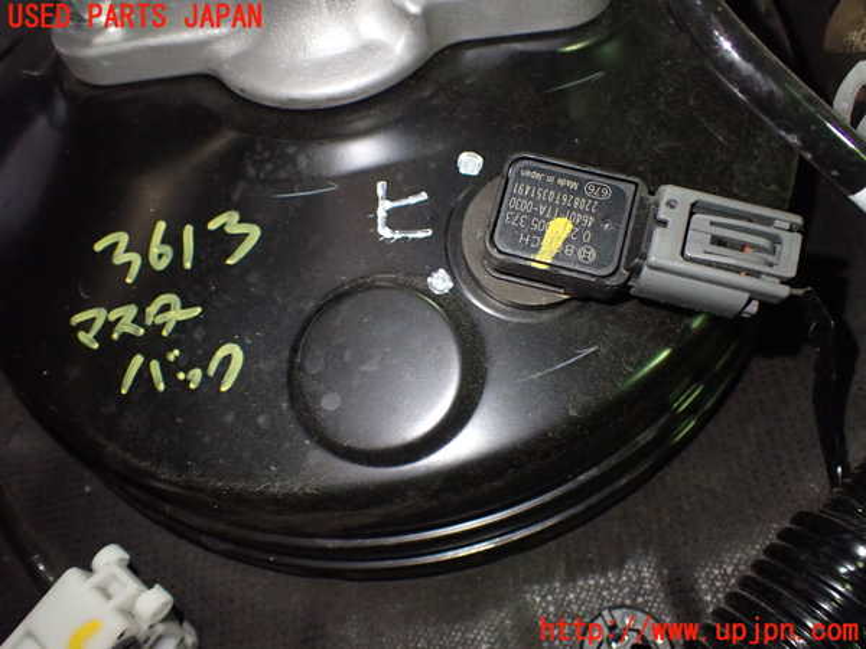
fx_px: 751
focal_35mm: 30
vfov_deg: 46.8
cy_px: 324
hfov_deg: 60.0
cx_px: 433
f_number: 2.3
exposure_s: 1/80
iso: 800
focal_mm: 5.4
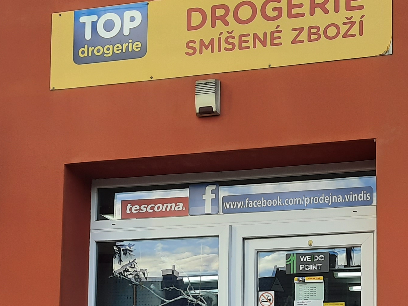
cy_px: 318
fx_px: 872
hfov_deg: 26.3
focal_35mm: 74
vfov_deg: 19.3
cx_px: 234
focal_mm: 4.6
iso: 32
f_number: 2
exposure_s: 1/109
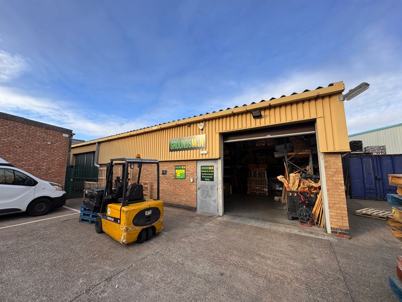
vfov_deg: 85.7
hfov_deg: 102.1
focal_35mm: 14
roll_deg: +0.6
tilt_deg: +11.1
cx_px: 201
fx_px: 163
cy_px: 151
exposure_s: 1/646
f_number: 2.2
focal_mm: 2.22
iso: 50
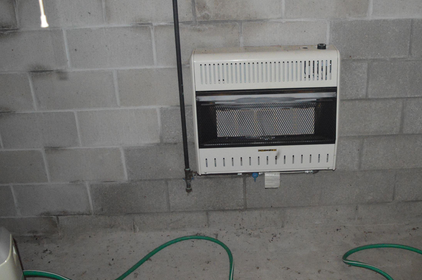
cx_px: 259
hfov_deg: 50.3
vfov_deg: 34.8
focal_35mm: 38
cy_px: 110
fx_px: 445
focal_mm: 18
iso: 3200
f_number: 3.5
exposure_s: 1/60
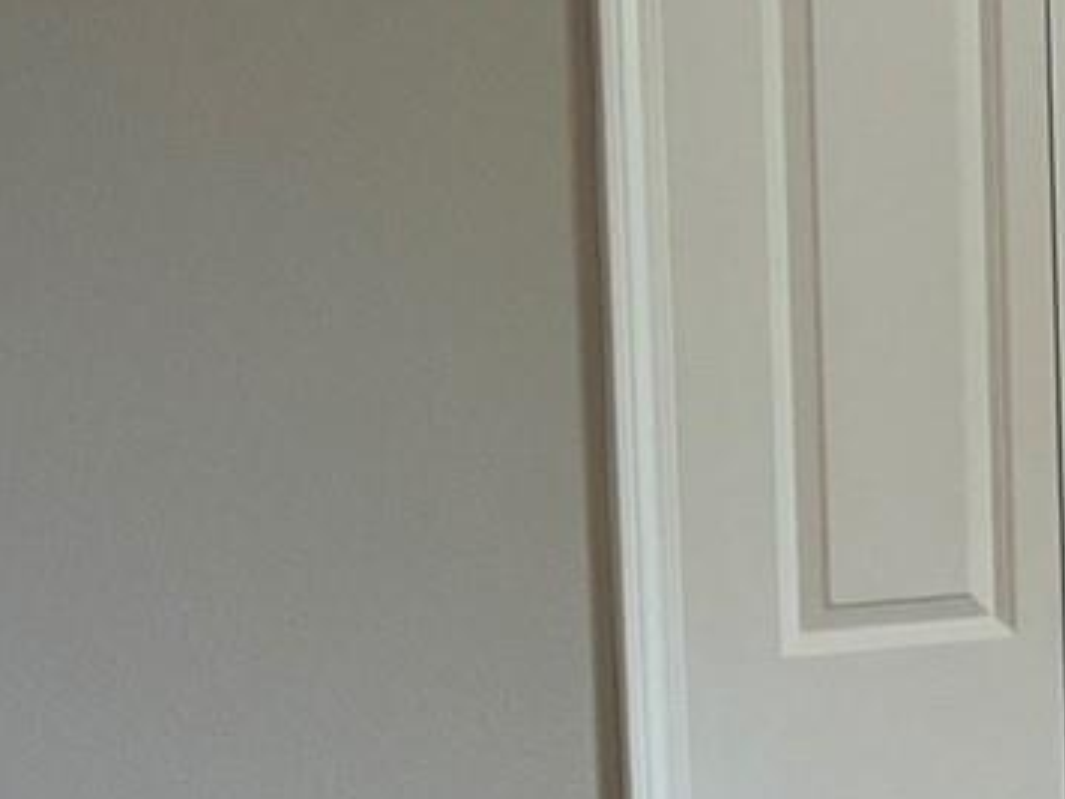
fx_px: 3600
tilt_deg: -8.9
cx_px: 2127
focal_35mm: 117
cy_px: 473
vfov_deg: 12.7
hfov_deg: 14.1
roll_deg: -0.1
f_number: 1.6
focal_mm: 5.1
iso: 100
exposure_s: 1/120
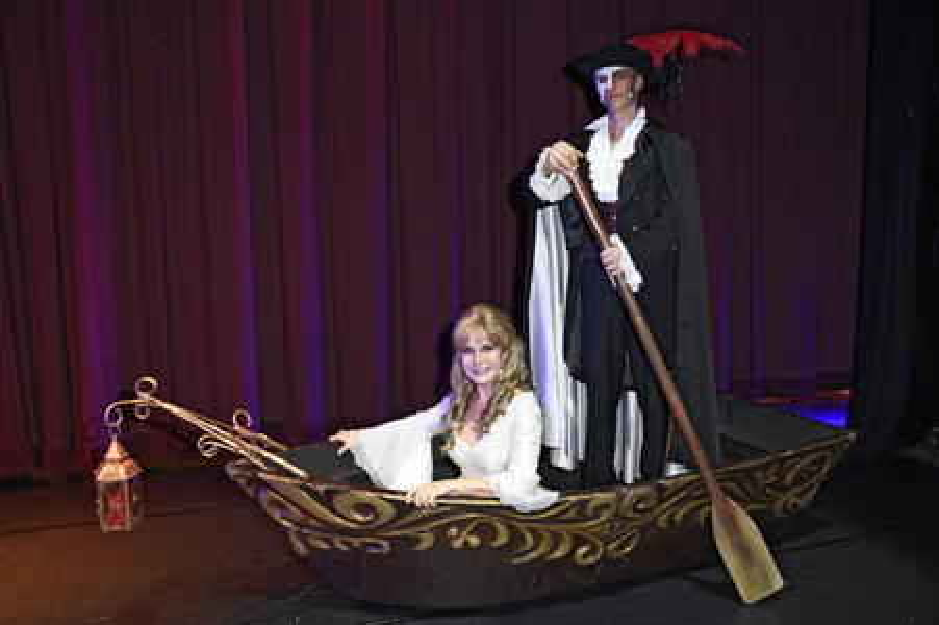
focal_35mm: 32
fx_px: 834
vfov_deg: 41.1
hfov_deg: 58.8
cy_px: 312
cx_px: 470
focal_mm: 32
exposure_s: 1/125
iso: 2000
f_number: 6.3
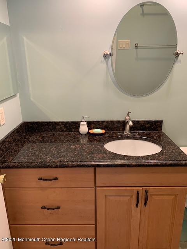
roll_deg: +0.6
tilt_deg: -18.1
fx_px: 187
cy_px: 124
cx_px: 94
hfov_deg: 53.1
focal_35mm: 26
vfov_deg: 67.3
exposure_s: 1/60
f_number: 1.8
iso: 160
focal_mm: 4.25
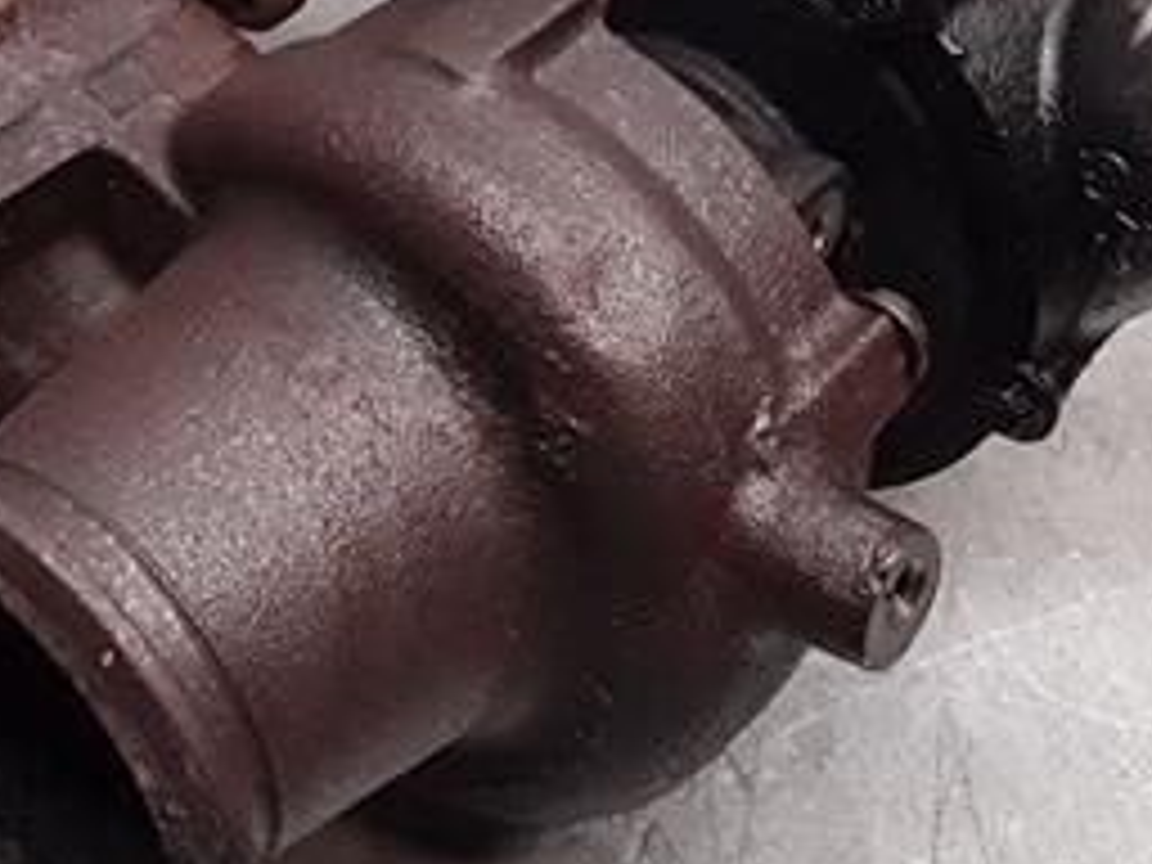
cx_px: 252
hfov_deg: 27.3
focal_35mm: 70
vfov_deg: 20.7
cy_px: 126
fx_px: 2330
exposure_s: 1/100
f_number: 1.9
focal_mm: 2.91
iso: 100
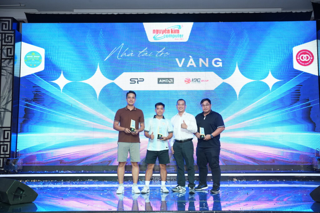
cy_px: 106
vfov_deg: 33.1
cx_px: 160
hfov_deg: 48.0
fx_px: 359
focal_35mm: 40
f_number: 3.5
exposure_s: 1/160
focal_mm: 40.4
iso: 1250
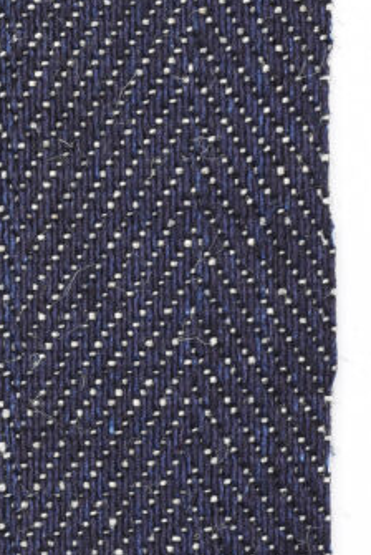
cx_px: 16
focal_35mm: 229
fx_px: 3532
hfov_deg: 6.0
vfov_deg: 8.9
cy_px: 33
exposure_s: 1/8
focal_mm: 50
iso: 100
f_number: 8
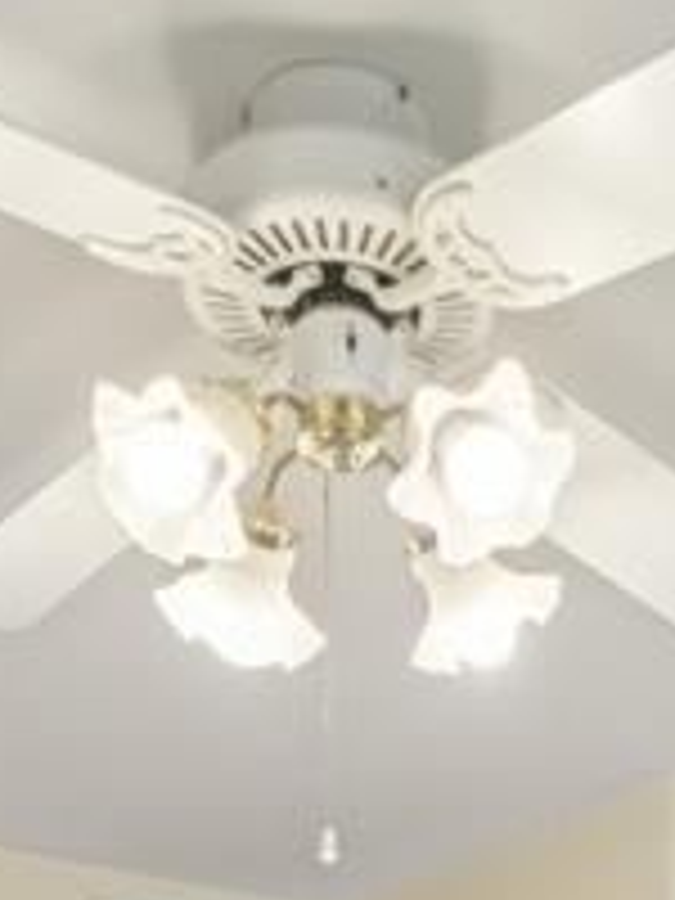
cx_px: 616
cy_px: 1476
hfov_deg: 19.5
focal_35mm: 74
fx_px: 1924
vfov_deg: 20.8
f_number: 8
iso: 500
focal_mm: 10
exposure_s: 1/30
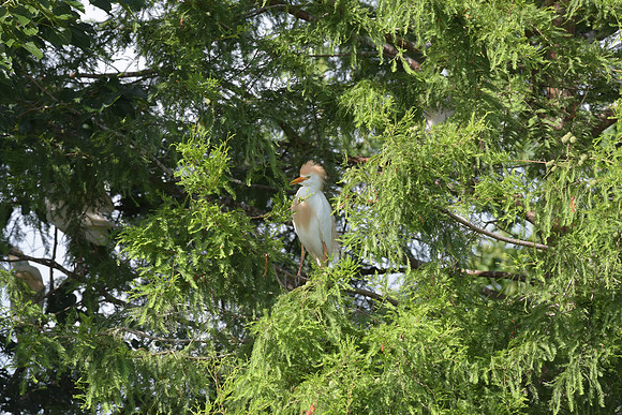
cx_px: 311
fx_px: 13825
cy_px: 208
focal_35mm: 800
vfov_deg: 1.7
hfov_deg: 2.6
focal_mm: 800
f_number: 10
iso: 1250
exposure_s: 1/800
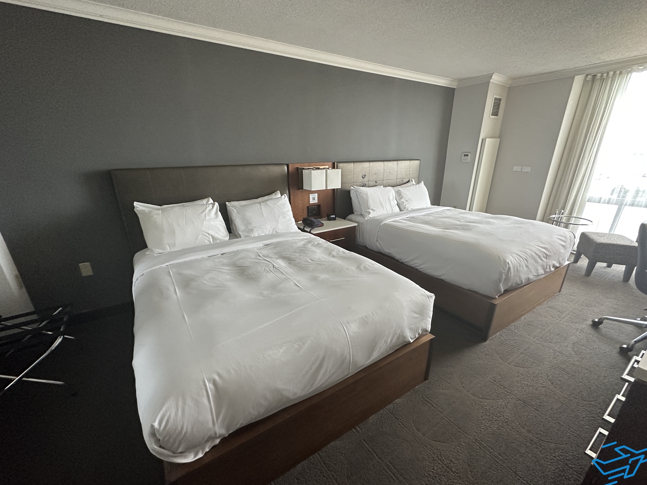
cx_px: 323
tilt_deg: -21.1
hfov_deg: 98.2
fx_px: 280
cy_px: 259
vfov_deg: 81.6
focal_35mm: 15
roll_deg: +0.9
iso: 320
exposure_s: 1/60
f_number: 2.2
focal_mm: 2.22
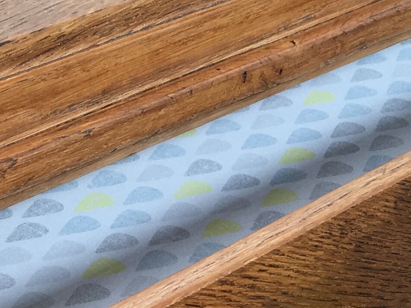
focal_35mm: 123
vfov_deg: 11.4
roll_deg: +1.7
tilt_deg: -36.5
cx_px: -52
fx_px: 1460
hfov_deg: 15.6
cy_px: 509
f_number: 2.2
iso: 32
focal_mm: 4.15
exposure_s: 1/100
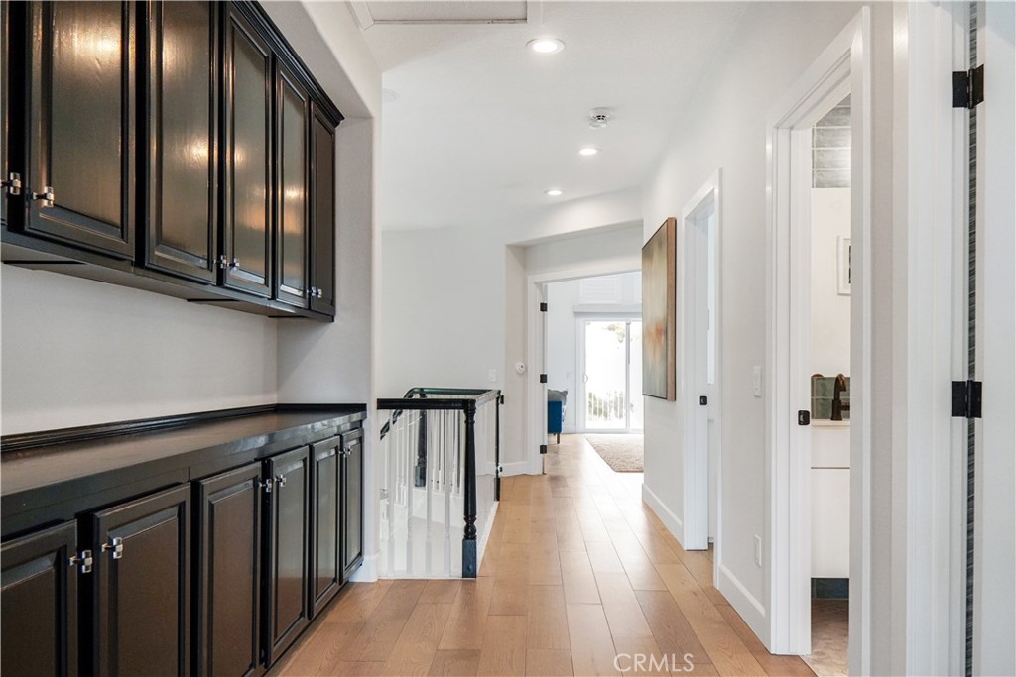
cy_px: 338
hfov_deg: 73.7
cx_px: 508
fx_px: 677
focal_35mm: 24
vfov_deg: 53.1
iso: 500
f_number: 5
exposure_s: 1/60
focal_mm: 16
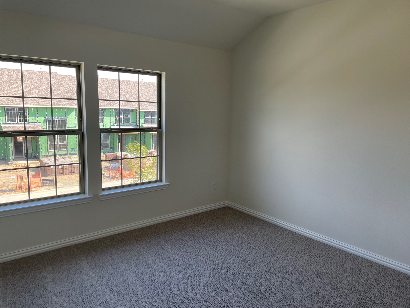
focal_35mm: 26
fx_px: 308
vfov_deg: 53.1
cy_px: 154
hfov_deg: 67.3
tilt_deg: -8.5
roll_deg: -1.4
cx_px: 205
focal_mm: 4.2
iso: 32
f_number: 1.6
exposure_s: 1/139
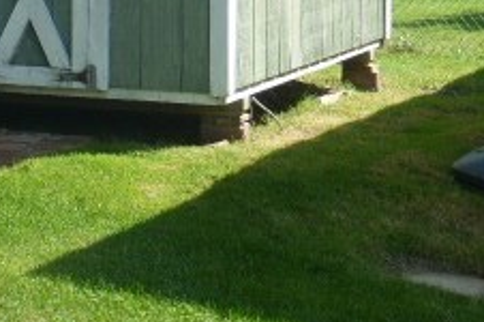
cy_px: -125
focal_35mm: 118
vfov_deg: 11.2
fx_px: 1584
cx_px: -26
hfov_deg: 16.9
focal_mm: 6.9
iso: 100
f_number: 3.9
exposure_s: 1/320
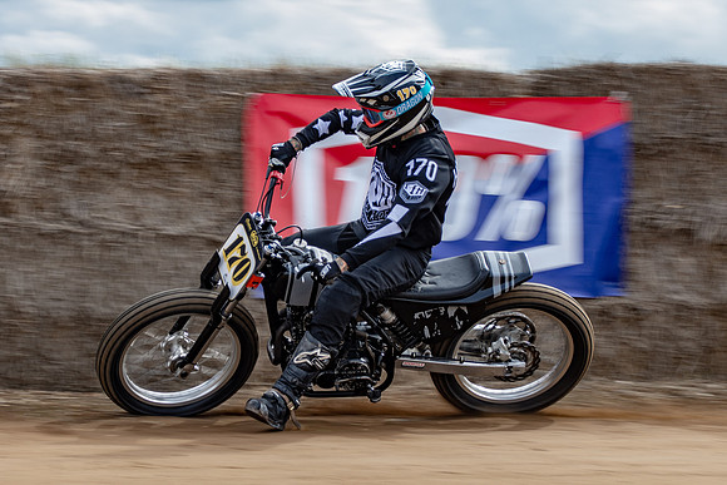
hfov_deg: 9.9
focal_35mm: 208
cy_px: 210
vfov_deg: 6.6
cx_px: 277
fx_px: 4198
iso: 125
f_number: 8
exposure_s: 1/125
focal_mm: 98
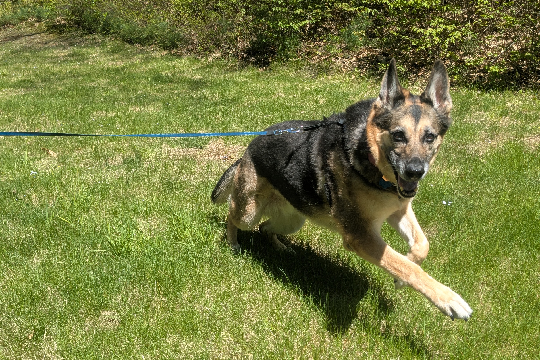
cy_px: 202
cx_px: 266
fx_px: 570
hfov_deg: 50.7
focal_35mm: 38
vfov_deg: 35.0
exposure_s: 1/1299
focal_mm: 4.38
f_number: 1.73
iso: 48
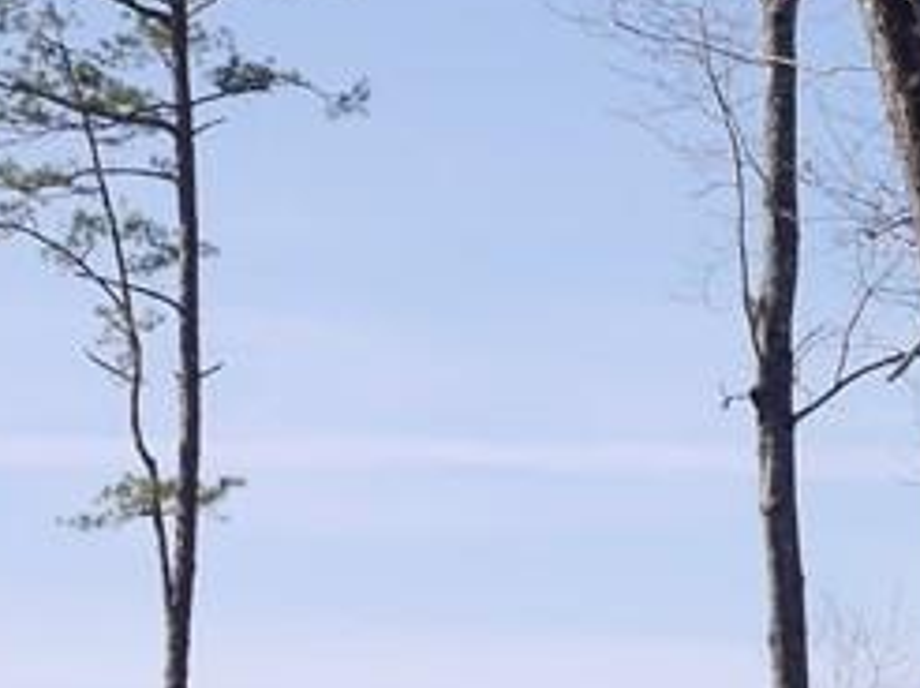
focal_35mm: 317
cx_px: 909
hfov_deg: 6.2
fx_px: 8417
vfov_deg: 4.7
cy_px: 426
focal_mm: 38
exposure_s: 1/320
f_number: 8
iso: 160
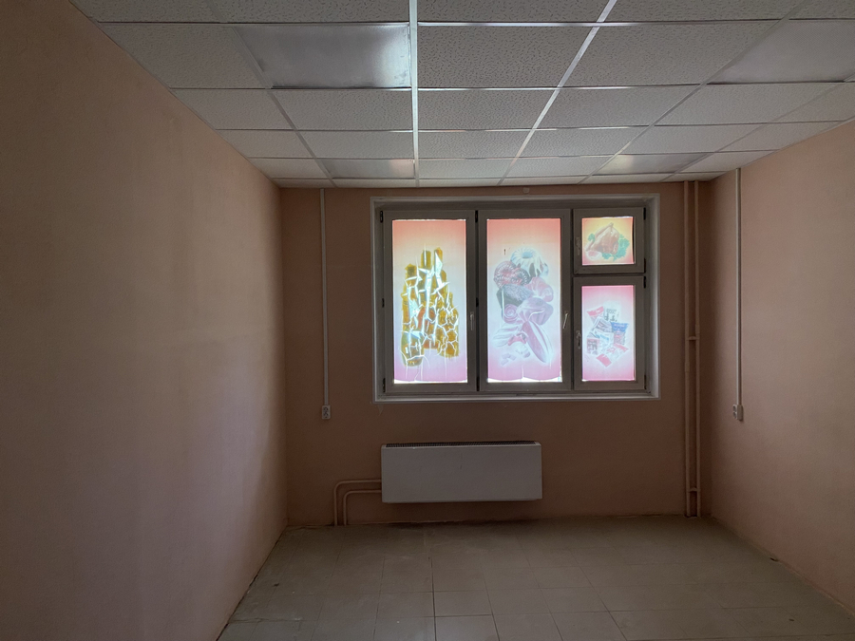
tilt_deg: -1.0
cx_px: 428
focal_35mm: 26
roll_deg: +1.0
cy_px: 320
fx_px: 642
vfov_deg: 53.1
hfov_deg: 67.3
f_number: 1.8
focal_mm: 4.25
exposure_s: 1/91
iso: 125
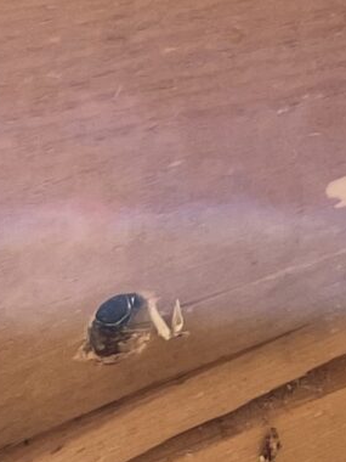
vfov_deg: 11.1
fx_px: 2332
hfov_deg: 8.4
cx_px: 392
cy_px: -49
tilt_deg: -14.8
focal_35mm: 175
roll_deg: -0.7
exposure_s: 1/1825
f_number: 1.6
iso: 32
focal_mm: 4.2
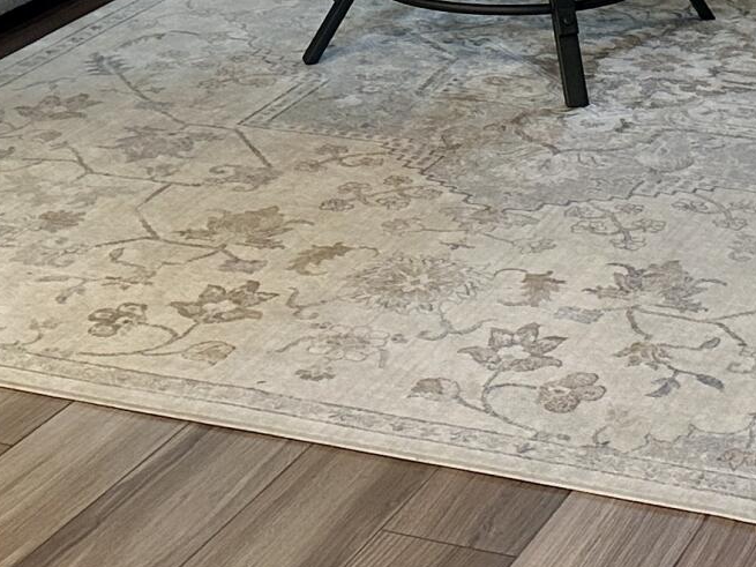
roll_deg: -0.6
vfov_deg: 12.1
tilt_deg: -3.9
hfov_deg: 17.6
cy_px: -539
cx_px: 665
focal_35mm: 110
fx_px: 2402
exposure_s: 1/60
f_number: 1.78
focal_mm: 6.86
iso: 160
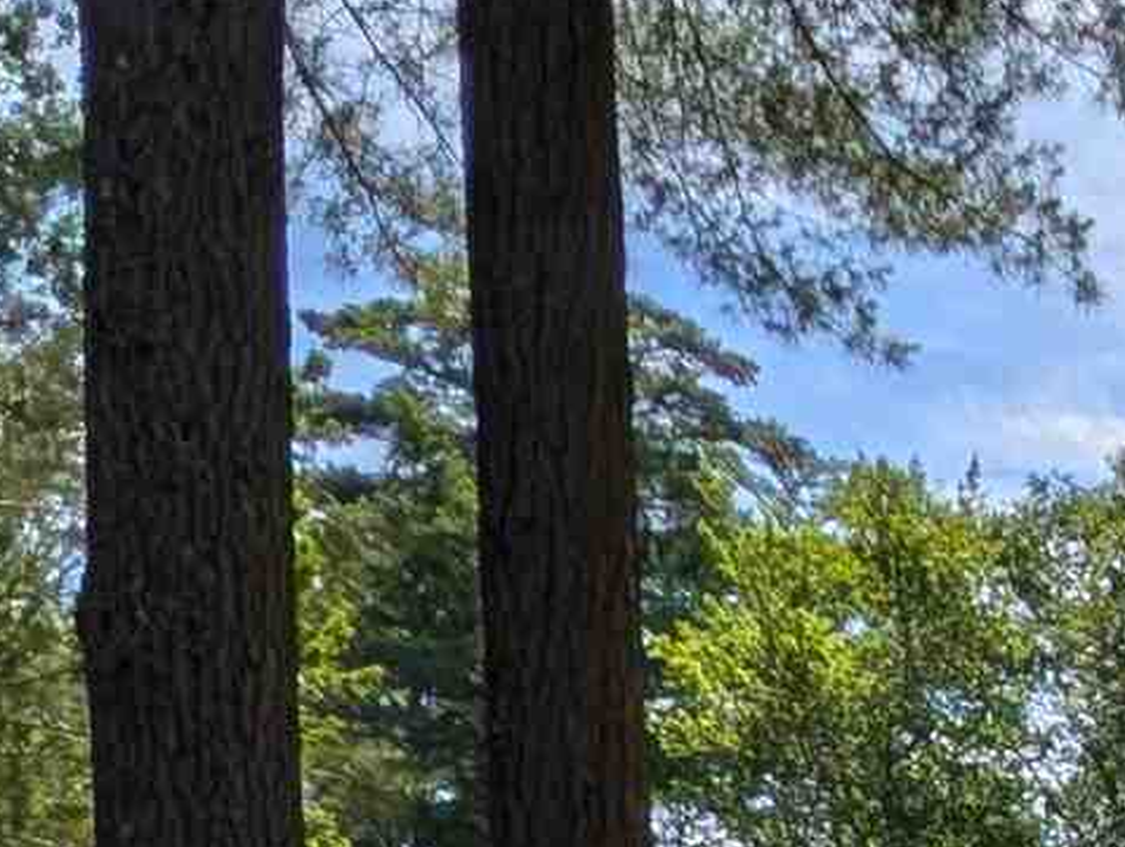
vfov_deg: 15.6
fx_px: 2506
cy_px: 1649
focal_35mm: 77
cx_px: 1894
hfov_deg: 20.0
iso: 47
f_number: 1.7
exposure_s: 1/3663
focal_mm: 2.02
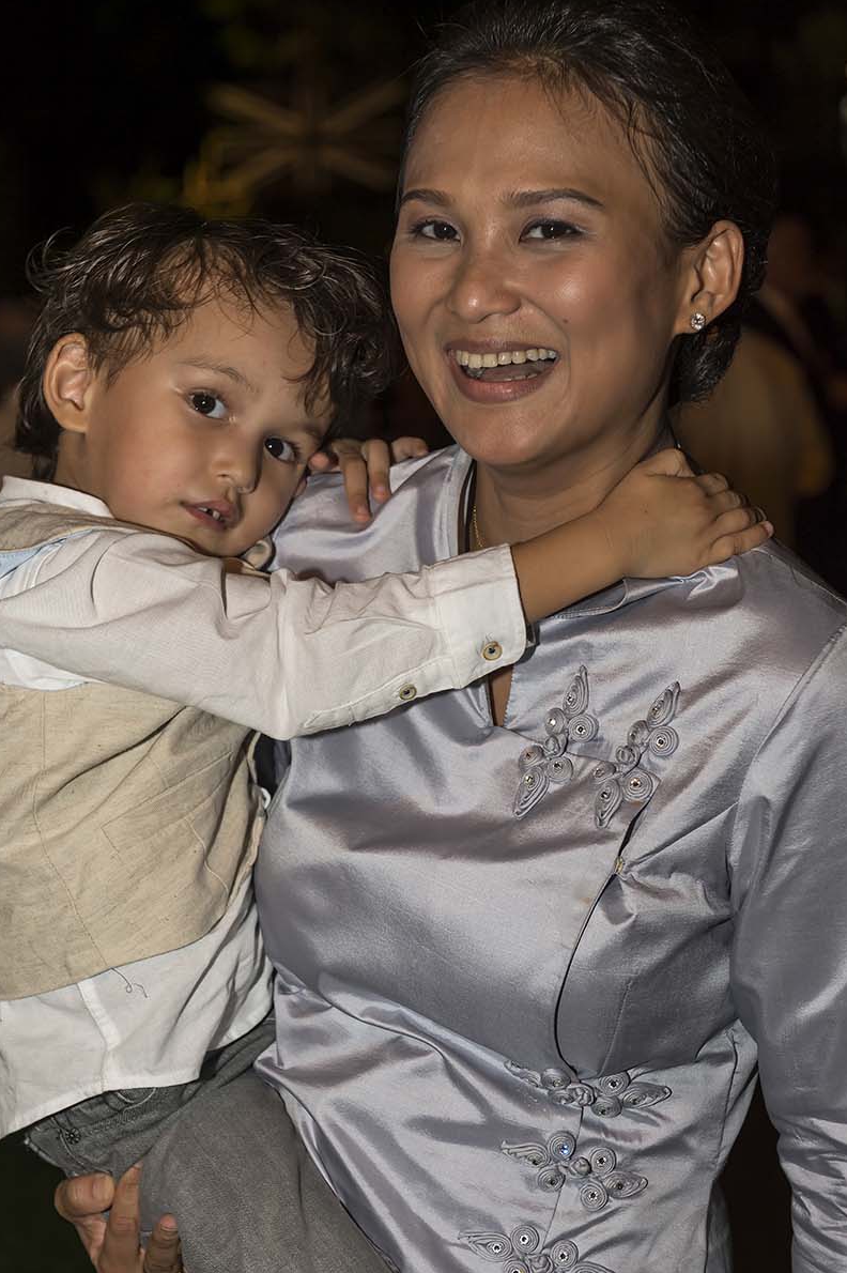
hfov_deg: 17.0
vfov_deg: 25.4
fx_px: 2826
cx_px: 366
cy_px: 659
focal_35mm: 80
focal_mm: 66
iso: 400
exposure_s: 1/60
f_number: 5.6
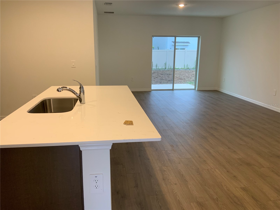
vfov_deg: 48.2
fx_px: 235
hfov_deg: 61.7
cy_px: 105
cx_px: 140
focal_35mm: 29
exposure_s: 1/60
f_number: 1.8
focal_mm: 3
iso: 100
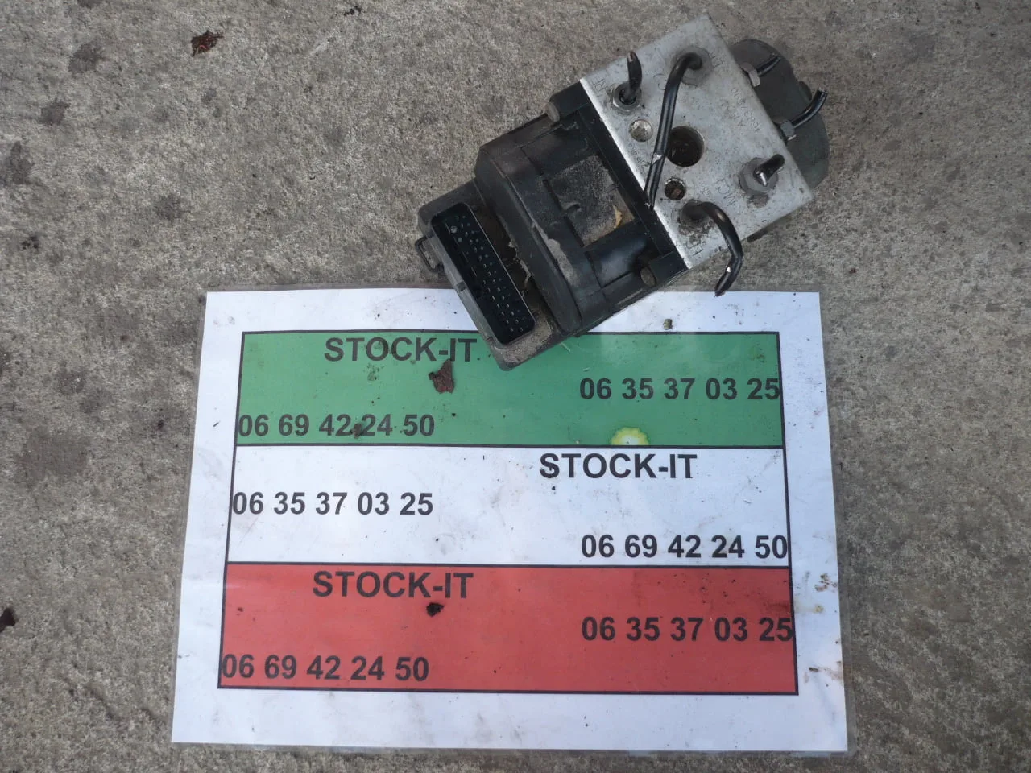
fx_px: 1042
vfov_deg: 40.7
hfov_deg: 52.6
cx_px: 516
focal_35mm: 35
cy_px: 386
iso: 100
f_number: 2.8
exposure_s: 1/200
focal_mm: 5.8
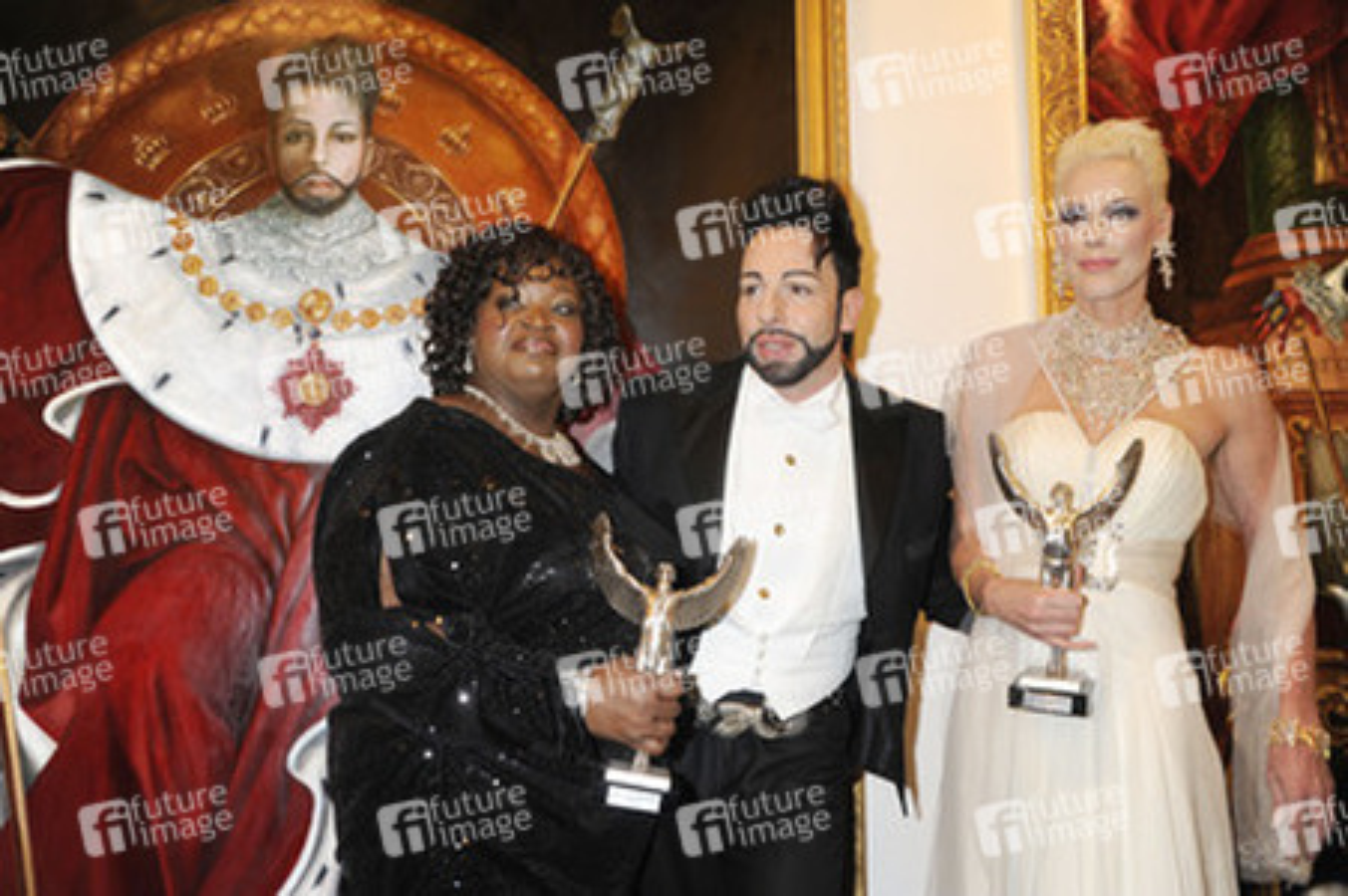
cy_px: 448
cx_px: 674
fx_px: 1160
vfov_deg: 42.3
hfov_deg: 60.3
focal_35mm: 31
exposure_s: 1/50
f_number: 5.6
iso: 1000
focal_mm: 31
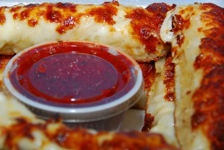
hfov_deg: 13.0
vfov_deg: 8.7
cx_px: 112
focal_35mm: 158
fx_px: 981
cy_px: 75
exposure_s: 1/60
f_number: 11
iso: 640
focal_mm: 105
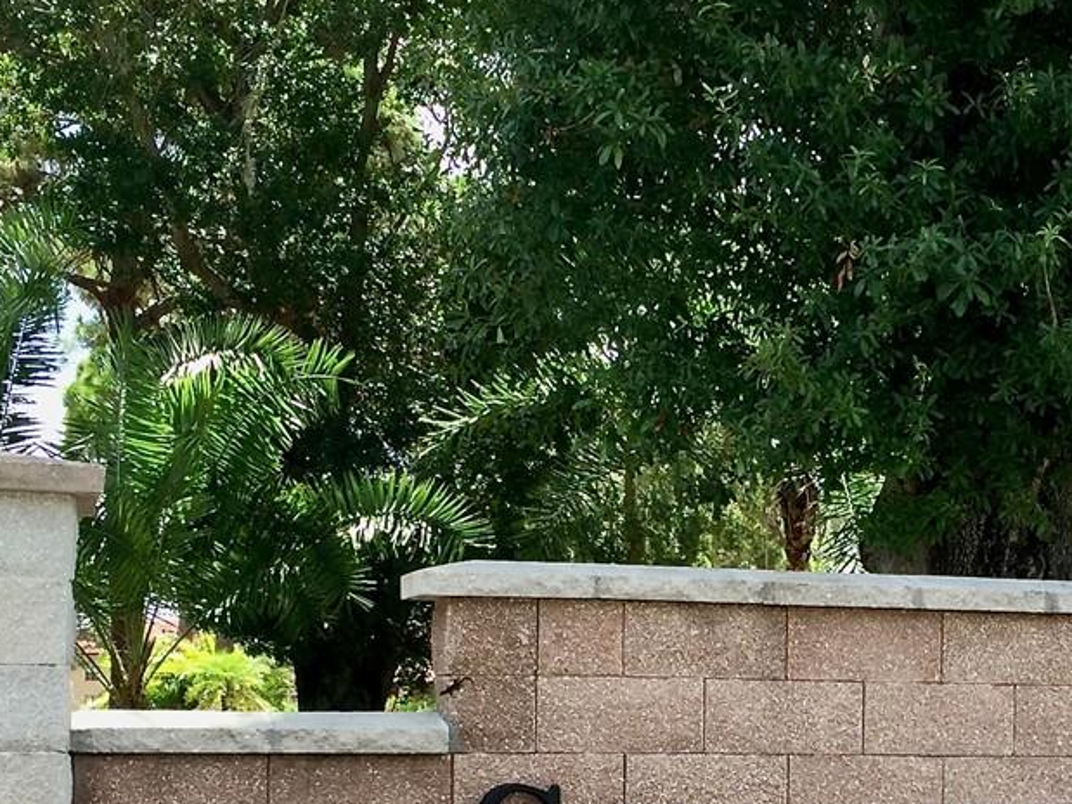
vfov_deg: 19.3
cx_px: 935
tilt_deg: -0.4
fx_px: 2322
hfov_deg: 25.3
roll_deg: -1.6
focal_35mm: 75
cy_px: 726
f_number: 2.2
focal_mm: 4.15
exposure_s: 1/384
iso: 32
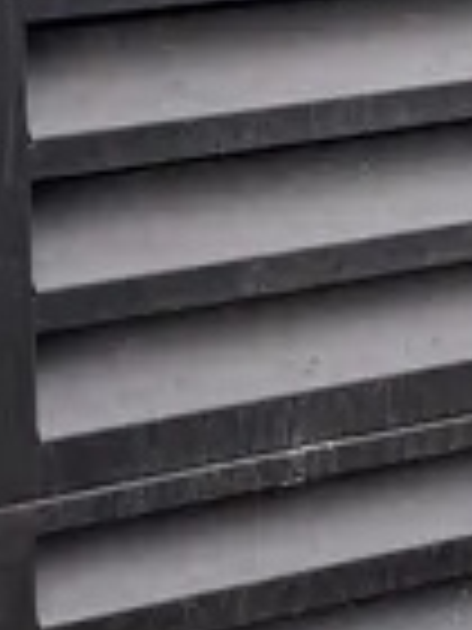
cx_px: 193
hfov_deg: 10.9
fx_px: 2473
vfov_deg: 14.4
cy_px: 151
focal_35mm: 136
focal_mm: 4.25
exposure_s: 1/122
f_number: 1.8
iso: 40
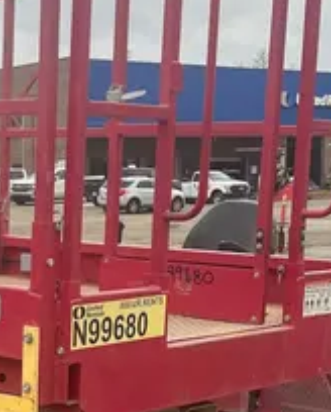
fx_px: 1111
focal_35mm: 91
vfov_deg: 20.5
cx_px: -36
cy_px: 389
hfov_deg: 16.4
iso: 50
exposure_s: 1/577
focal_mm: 5.1
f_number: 1.6
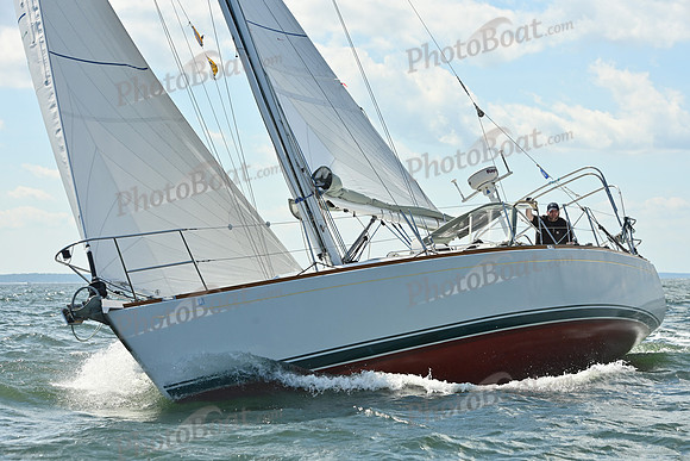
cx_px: 345
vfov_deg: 14.0
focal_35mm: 98
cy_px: 230
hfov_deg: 20.8
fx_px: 1879
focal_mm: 98
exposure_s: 1/1250
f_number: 8
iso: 250
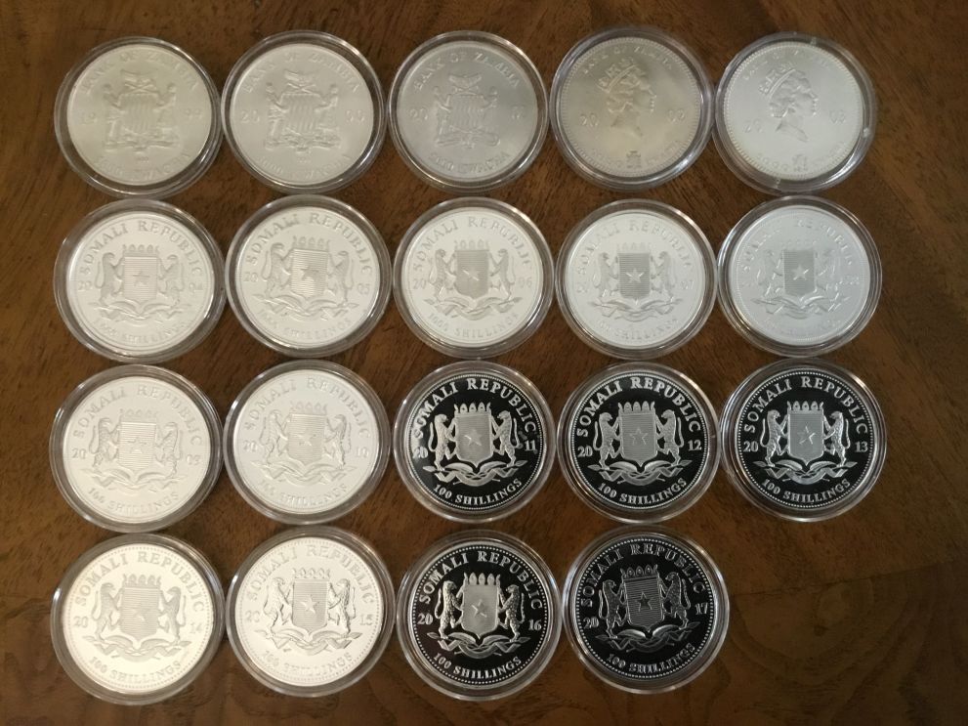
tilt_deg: -86.5
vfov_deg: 45.4
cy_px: 363
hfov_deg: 58.4
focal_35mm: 31
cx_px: 484
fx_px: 867
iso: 250
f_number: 2.4
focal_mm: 3.3
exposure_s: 1/33
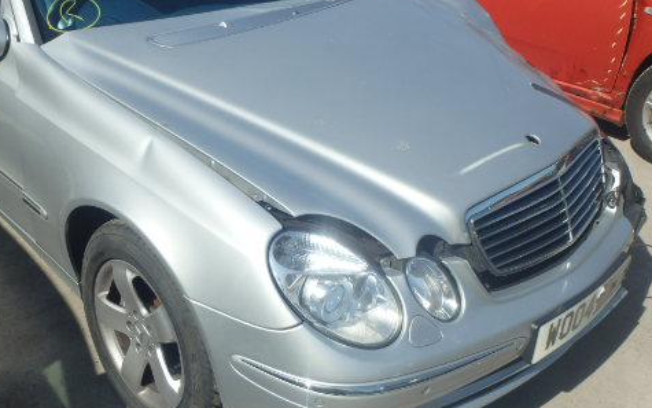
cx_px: 246
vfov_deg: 32.0
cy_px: 176
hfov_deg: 48.8
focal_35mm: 40
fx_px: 711
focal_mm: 5
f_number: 11
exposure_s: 1/125
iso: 125
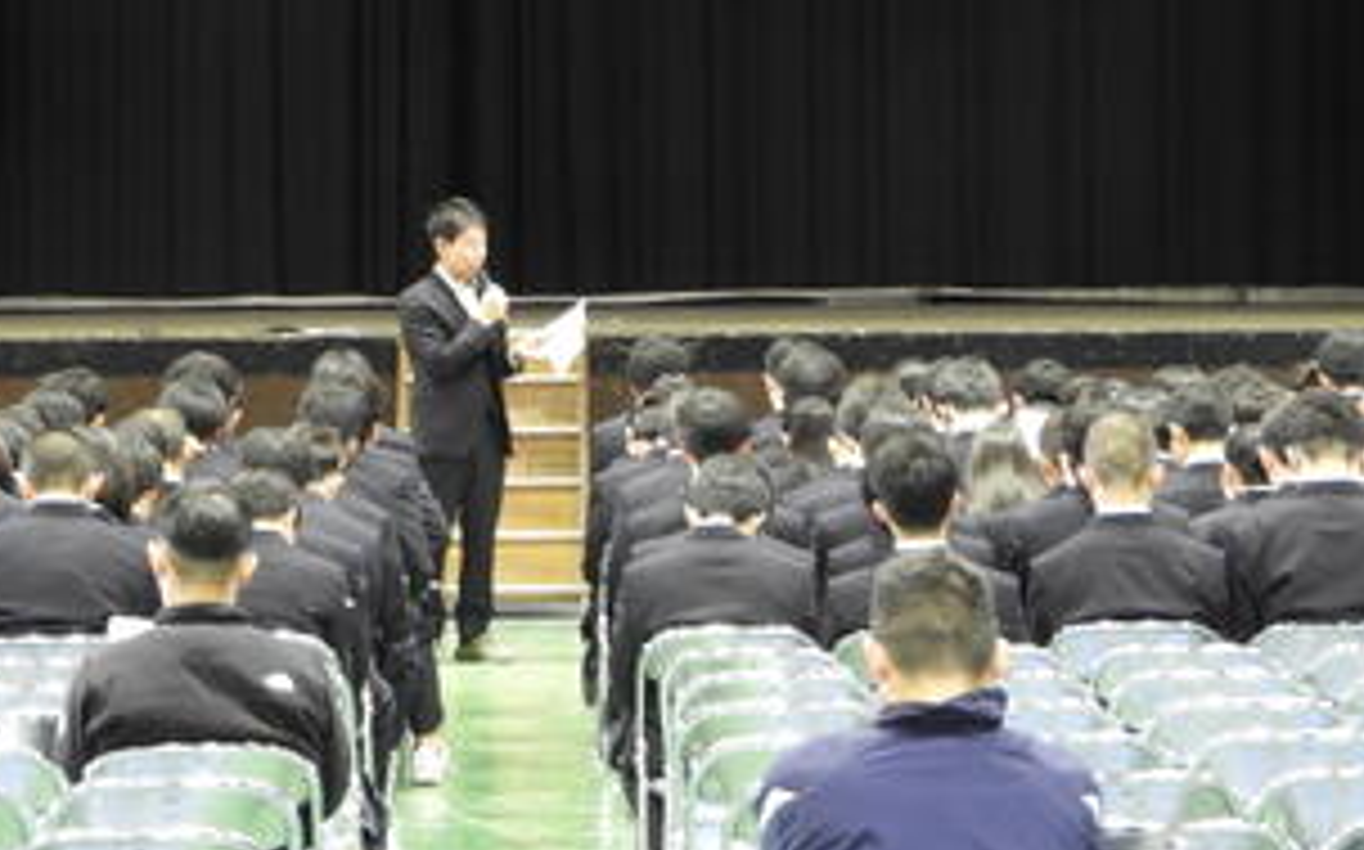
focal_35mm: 161
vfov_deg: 8.1
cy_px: 238
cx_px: 504
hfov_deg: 13.0
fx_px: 5982
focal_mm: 20.6
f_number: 5
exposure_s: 1/13
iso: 800
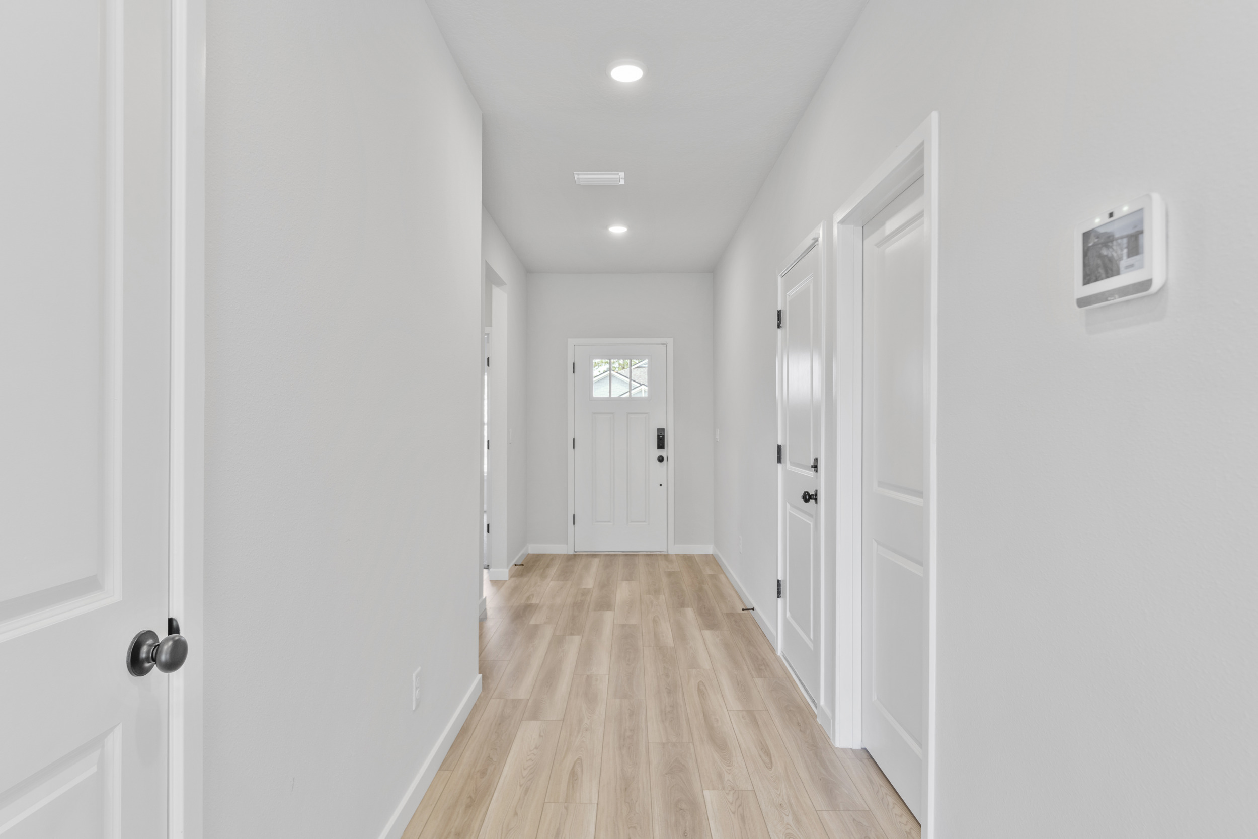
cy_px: 420
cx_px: 629
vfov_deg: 63.2
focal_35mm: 20
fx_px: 681
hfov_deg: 85.4
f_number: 8
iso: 320
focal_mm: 19.5
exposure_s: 1/5
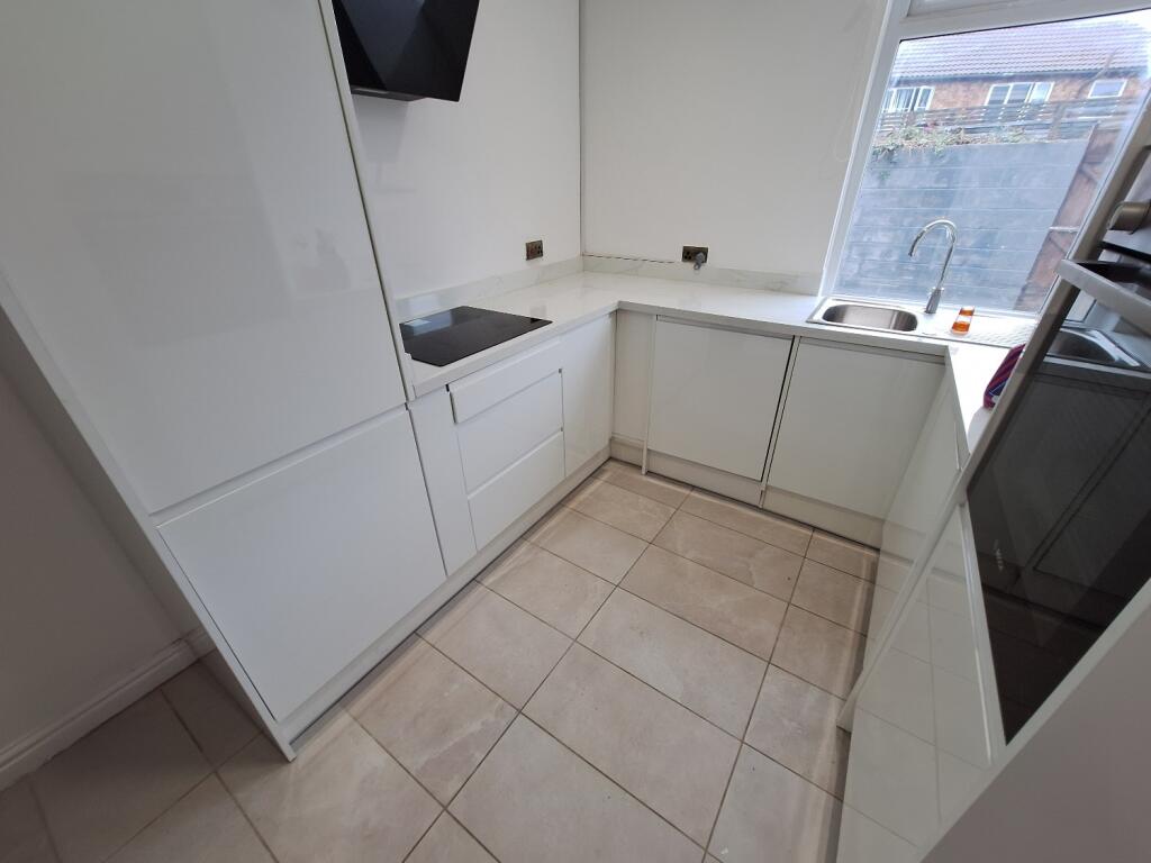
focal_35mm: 13
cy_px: 432
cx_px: 576
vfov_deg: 89.9
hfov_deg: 106.2
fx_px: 432
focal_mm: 1.74
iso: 64
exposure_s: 1/50
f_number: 2.2
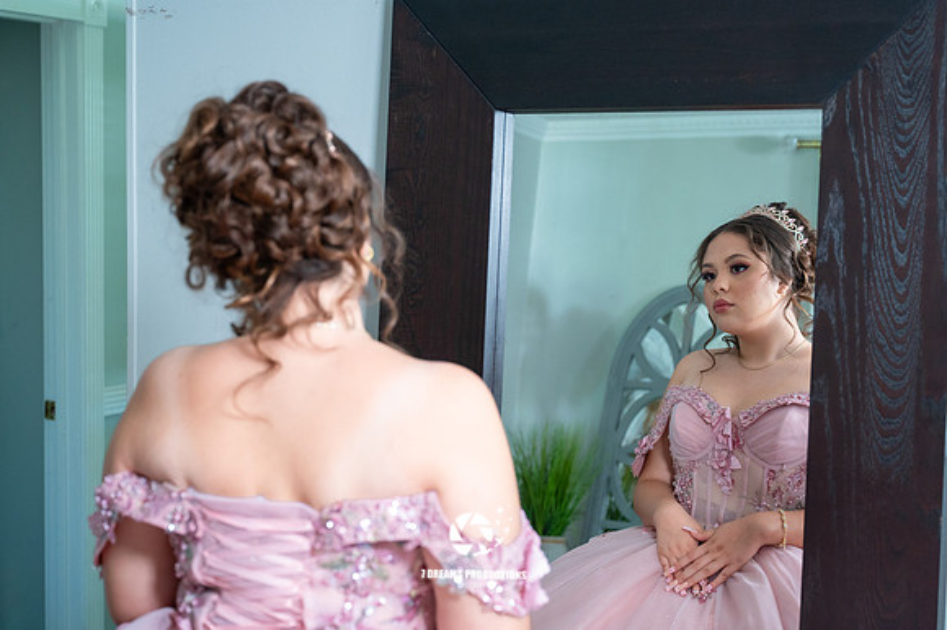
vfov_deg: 21.4
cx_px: 482
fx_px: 1671
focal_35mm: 64
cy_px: 315
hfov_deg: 31.6
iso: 2000
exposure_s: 1/60
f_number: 4
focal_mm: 60
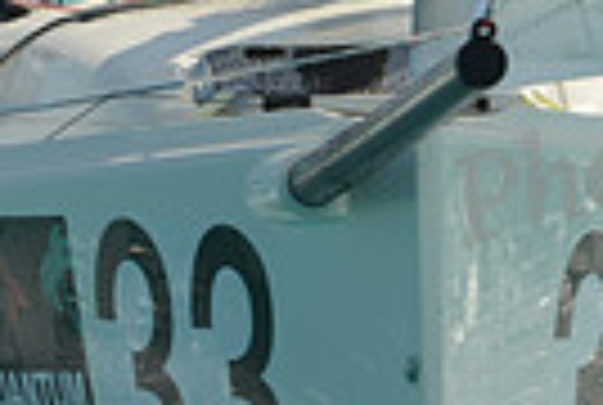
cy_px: -43
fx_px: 28958
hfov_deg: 1.2
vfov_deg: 0.8
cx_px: 225
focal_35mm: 1725
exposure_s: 1/1000
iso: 200
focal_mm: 400
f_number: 8
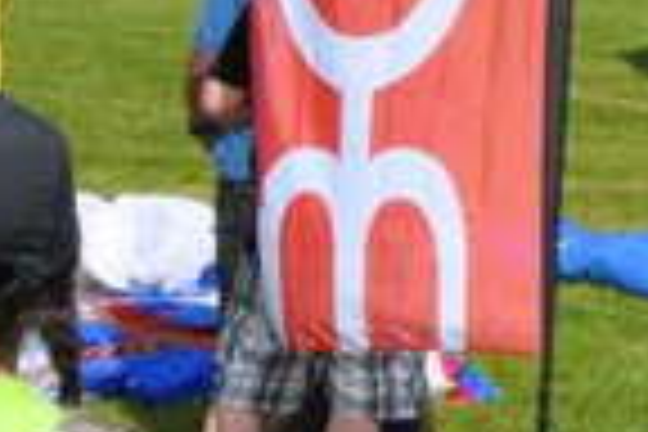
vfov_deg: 7.5
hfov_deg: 10.6
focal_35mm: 181
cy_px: -158
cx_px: 1220
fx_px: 3258
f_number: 14
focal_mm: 22
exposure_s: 1/200
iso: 200
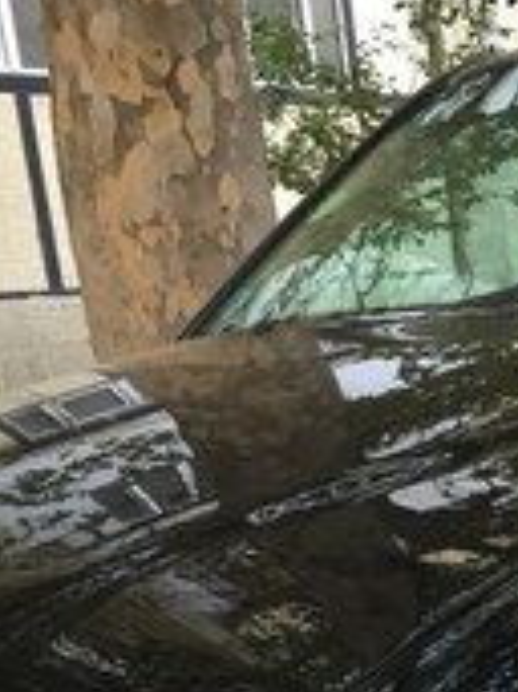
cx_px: 745
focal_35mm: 84
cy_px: 858
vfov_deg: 21.4
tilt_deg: -18.9
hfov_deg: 16.2
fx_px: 1678
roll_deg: +4.0
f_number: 2.2
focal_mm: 4.15
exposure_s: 1/33
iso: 64
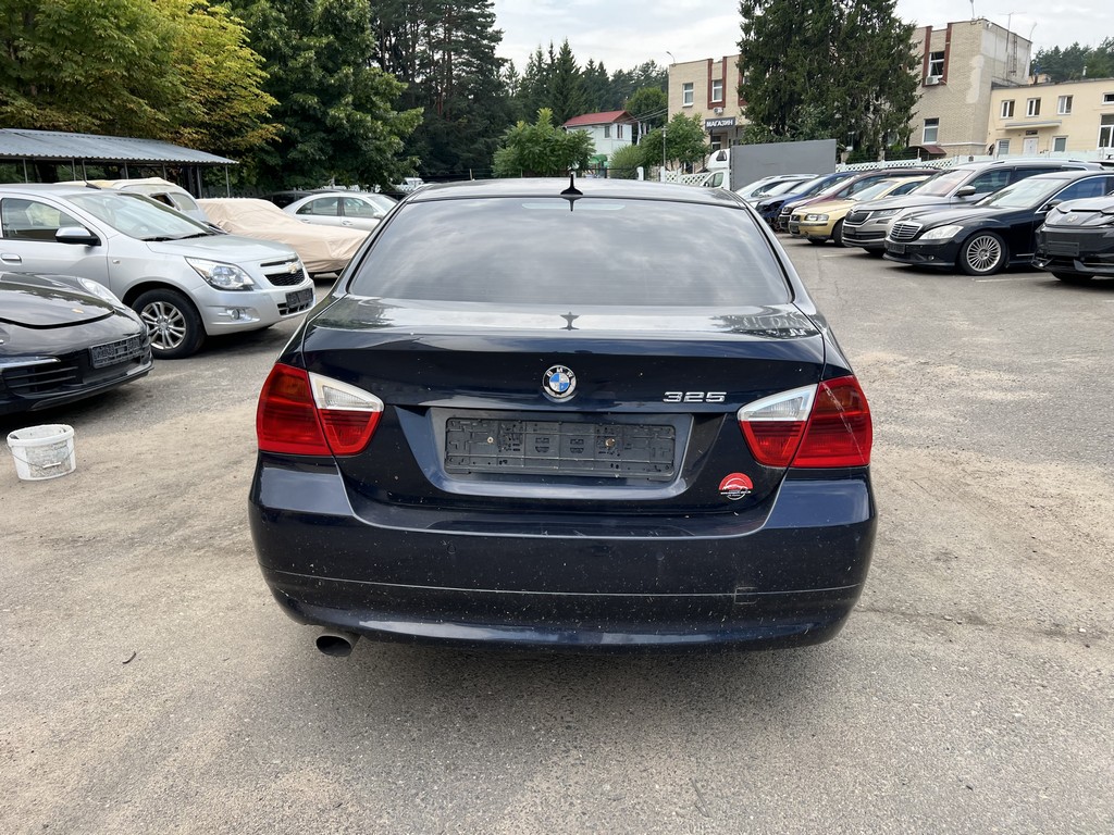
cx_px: 557
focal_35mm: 26
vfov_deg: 53.1
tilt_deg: -13.4
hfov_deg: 67.3
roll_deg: +1.6
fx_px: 837
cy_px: 418
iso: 50
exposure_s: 1/932
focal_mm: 5.7
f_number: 1.5
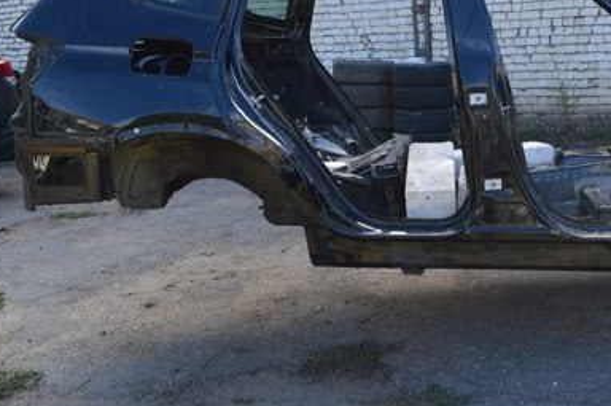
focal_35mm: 45
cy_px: 147
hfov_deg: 42.7
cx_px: 434
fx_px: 763
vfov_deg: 29.6
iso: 400
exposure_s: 1/160
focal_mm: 18
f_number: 9
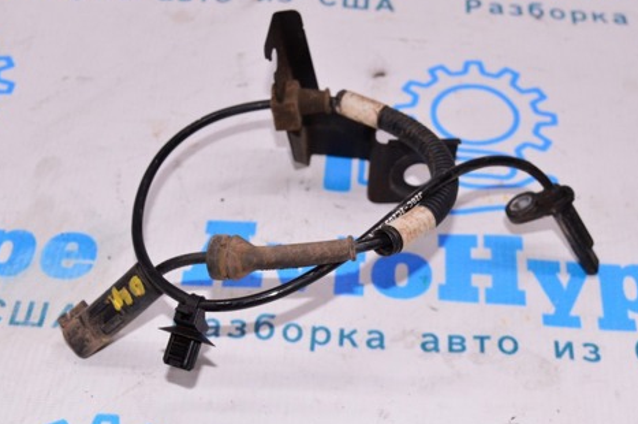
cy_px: 248
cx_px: 320
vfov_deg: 21.3
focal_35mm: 64
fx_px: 1127
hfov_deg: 31.6
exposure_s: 1/200
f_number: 8
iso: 1600
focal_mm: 31
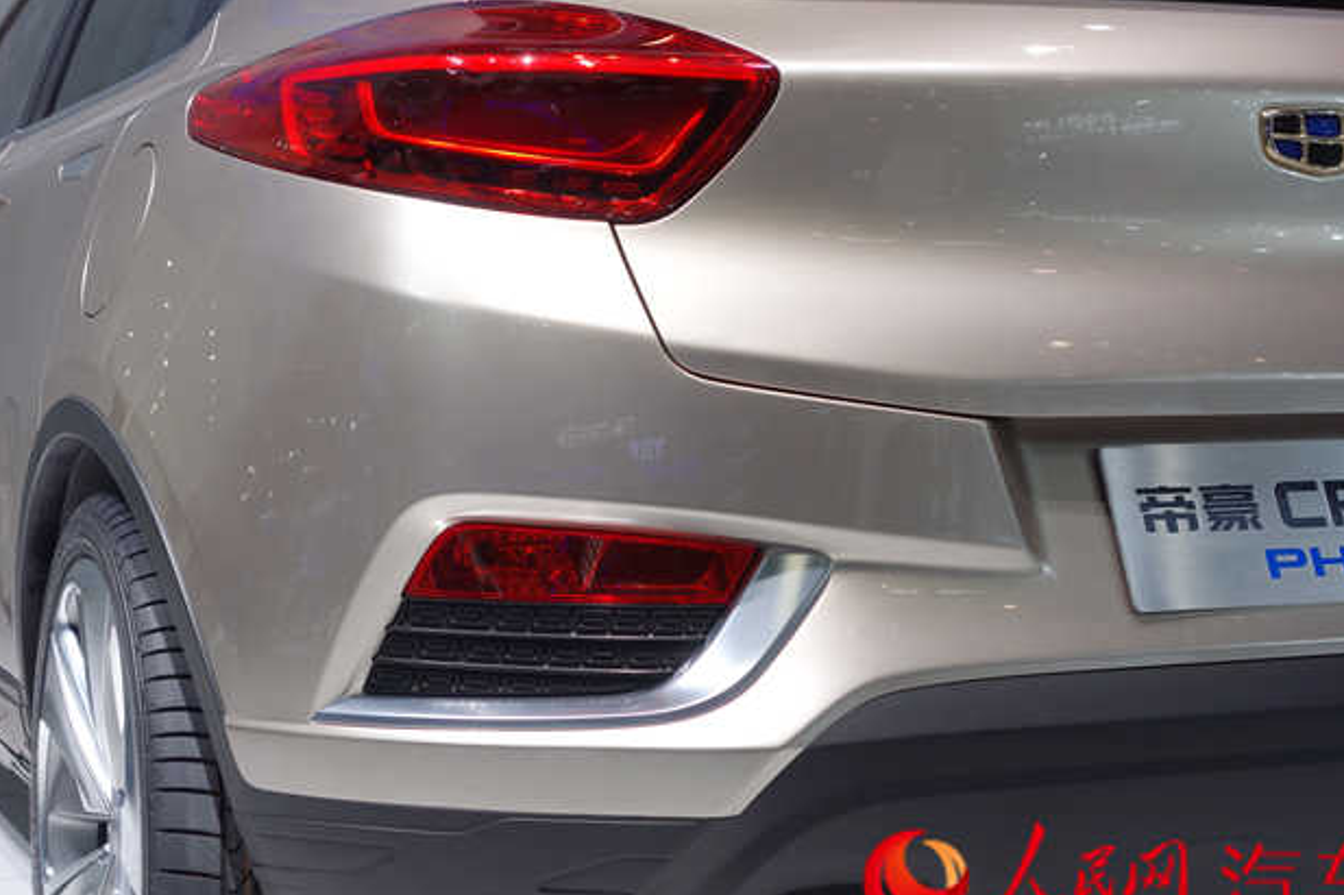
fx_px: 2612
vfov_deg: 19.4
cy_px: 419
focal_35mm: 70
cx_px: 551
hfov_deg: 28.8
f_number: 4.5
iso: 125
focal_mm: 19.98
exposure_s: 1/100
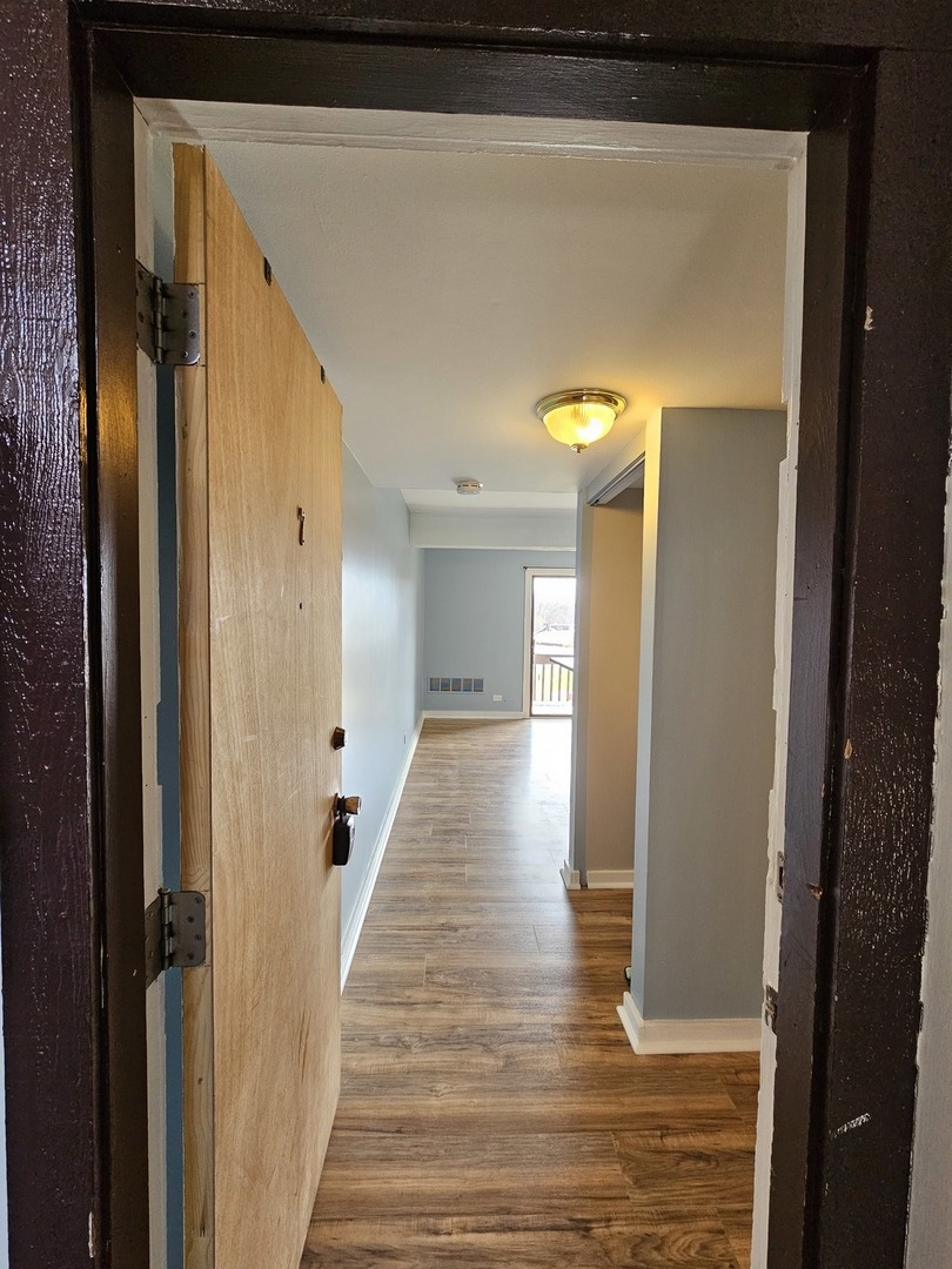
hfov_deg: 89.9
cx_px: 476
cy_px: 634
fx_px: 477
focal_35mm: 13
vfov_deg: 106.2
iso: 160
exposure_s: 1/60
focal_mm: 2.2
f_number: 2.2
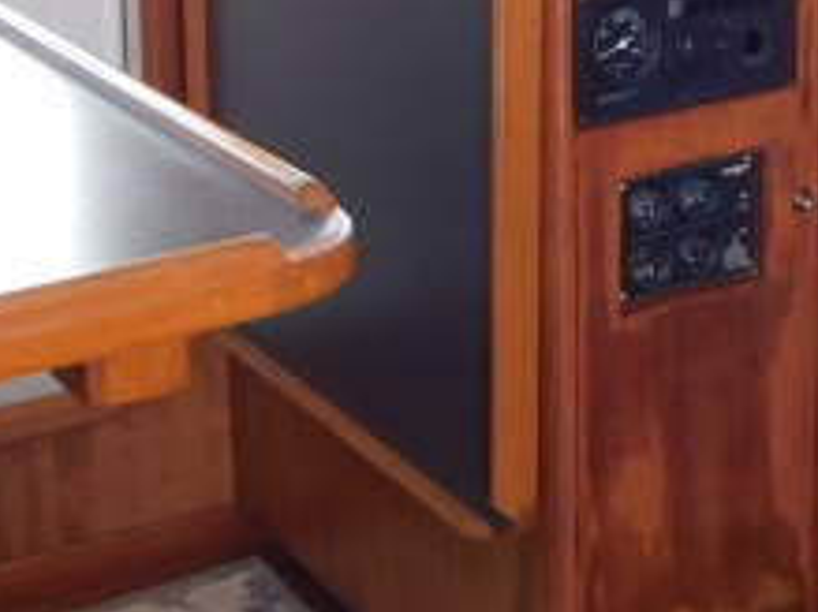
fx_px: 1984
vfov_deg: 17.0
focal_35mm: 84
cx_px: 579
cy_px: -56
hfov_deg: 23.1
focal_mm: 4
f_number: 3
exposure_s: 1/60
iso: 125
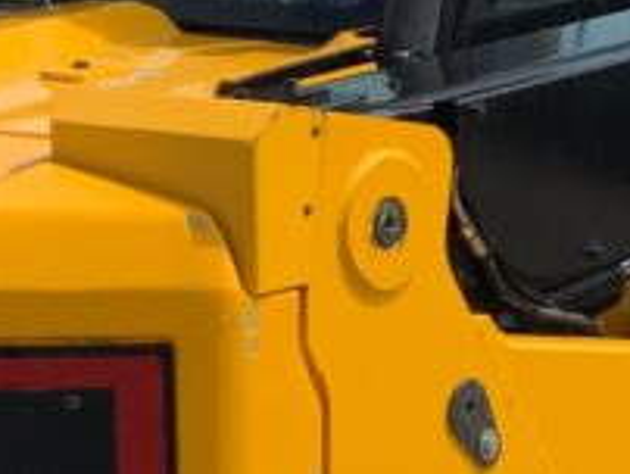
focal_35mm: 147
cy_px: 340
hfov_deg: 13.3
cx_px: 533
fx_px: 2679
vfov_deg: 10.1
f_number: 1.8
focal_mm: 3
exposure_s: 1/1730
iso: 16
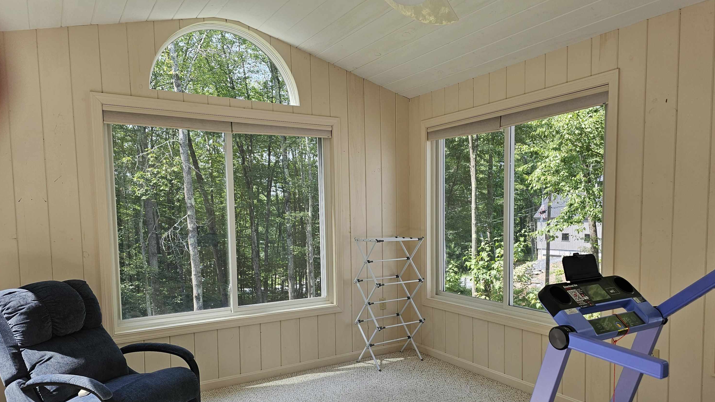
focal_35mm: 26
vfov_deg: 44.0
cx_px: 365
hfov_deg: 71.9
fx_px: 493
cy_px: 250
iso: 50
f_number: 1.7
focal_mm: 6.3
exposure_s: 1/180
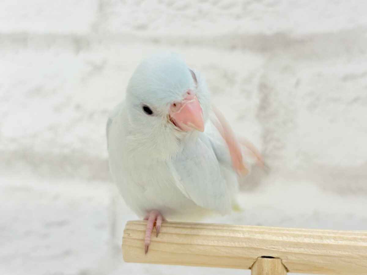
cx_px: 184
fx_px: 551
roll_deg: -0.2
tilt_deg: -1.7
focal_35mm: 52
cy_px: 138
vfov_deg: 28.0
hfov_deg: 36.8
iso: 32
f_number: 1.6
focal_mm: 5.96
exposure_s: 1/50
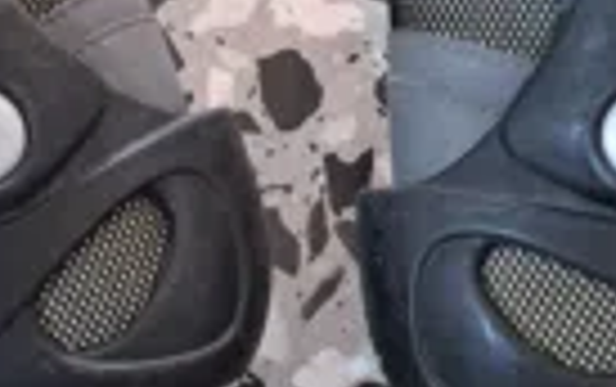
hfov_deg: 17.5
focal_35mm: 119
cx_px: 265
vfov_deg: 11.0
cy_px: 302
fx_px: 2000
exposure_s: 1/50
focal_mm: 5.23
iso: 400
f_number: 1.8
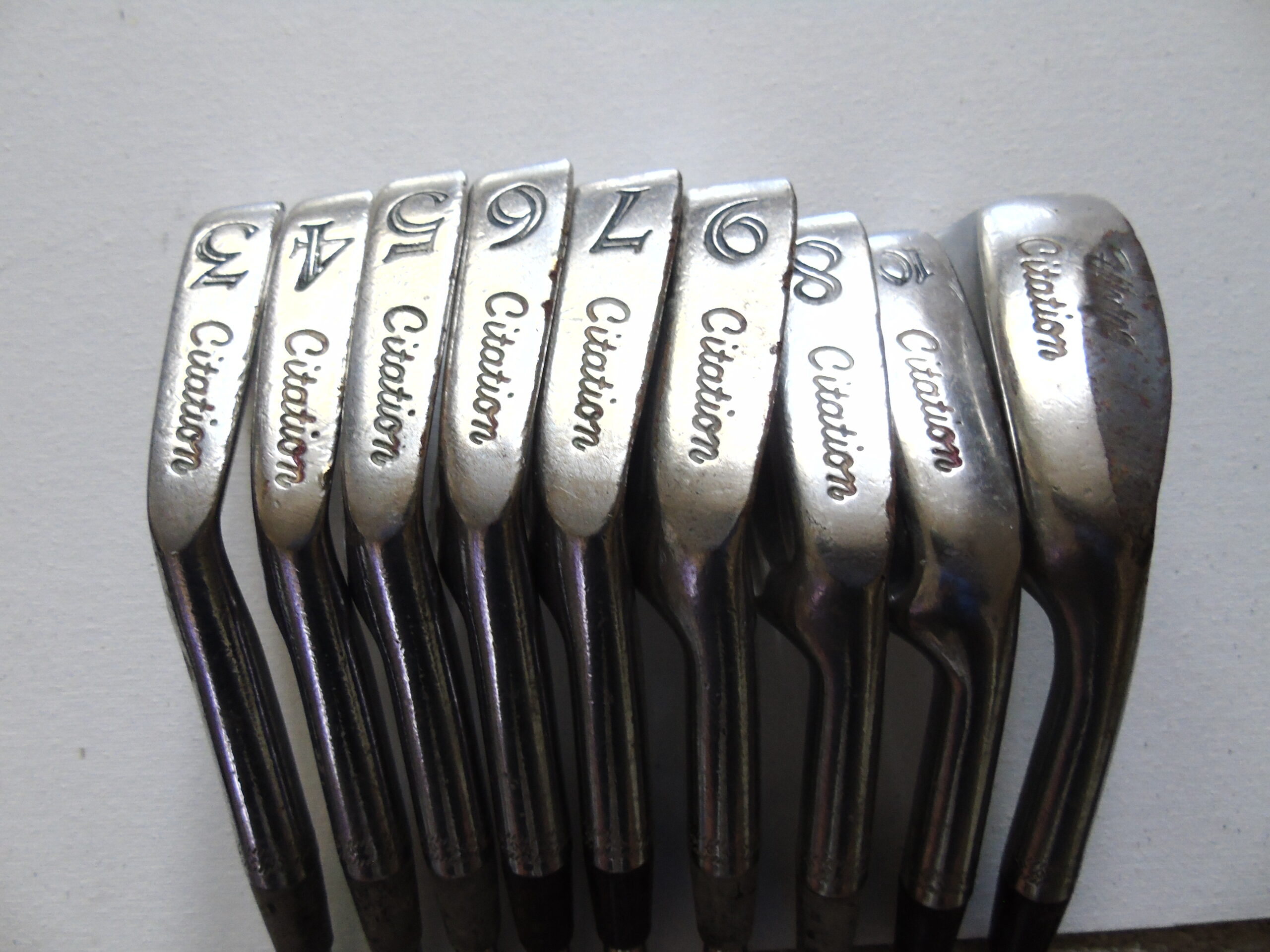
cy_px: 476
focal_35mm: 25
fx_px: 917
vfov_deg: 54.9
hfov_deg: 69.4
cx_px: 635
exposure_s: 1/30
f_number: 3.4
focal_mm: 4.4
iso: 200
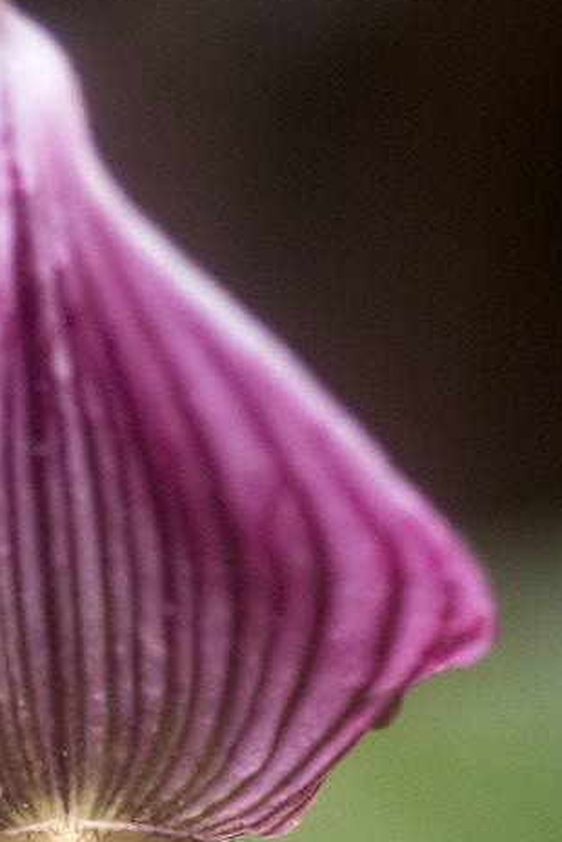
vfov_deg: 4.4
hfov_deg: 3.0
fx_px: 10856
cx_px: 46
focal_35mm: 464
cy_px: 947
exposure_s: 1/1000
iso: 3200
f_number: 3.5
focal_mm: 105
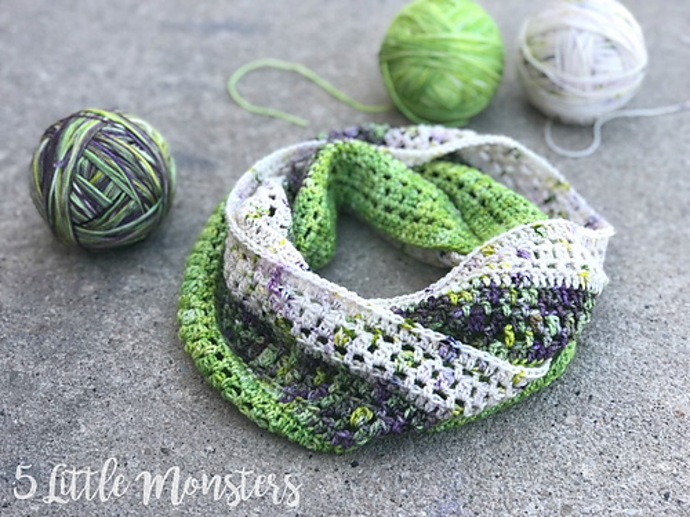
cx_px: 345
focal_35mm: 57
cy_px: 258
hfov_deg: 33.8
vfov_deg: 25.7
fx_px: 1136
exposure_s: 1/60
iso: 20
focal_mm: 6.6
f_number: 2.8
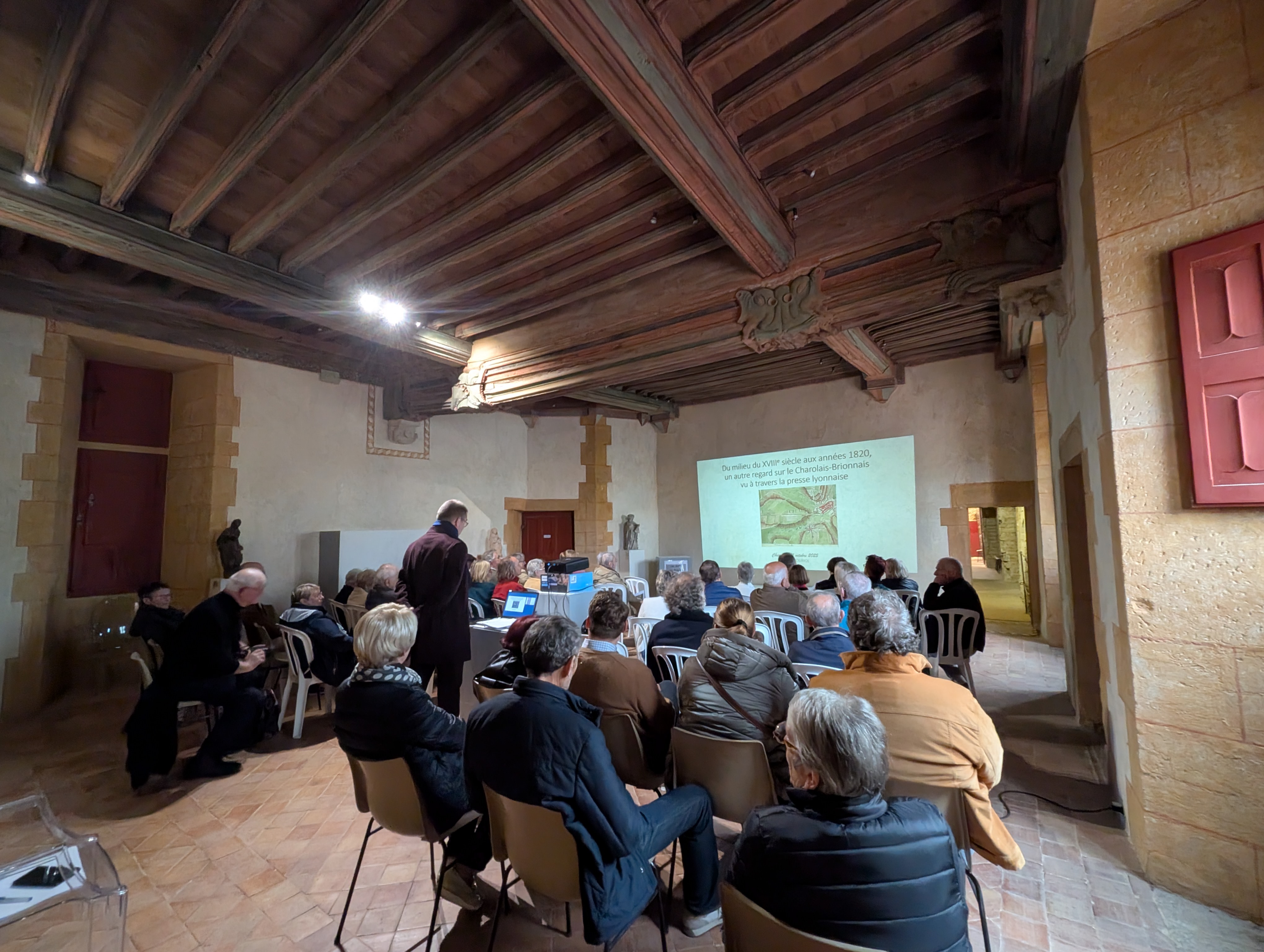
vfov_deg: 90.1
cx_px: 632
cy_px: 476
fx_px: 475
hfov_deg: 106.1
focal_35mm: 13
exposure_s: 1/23.8
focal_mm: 1.95
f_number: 2.2
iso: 798
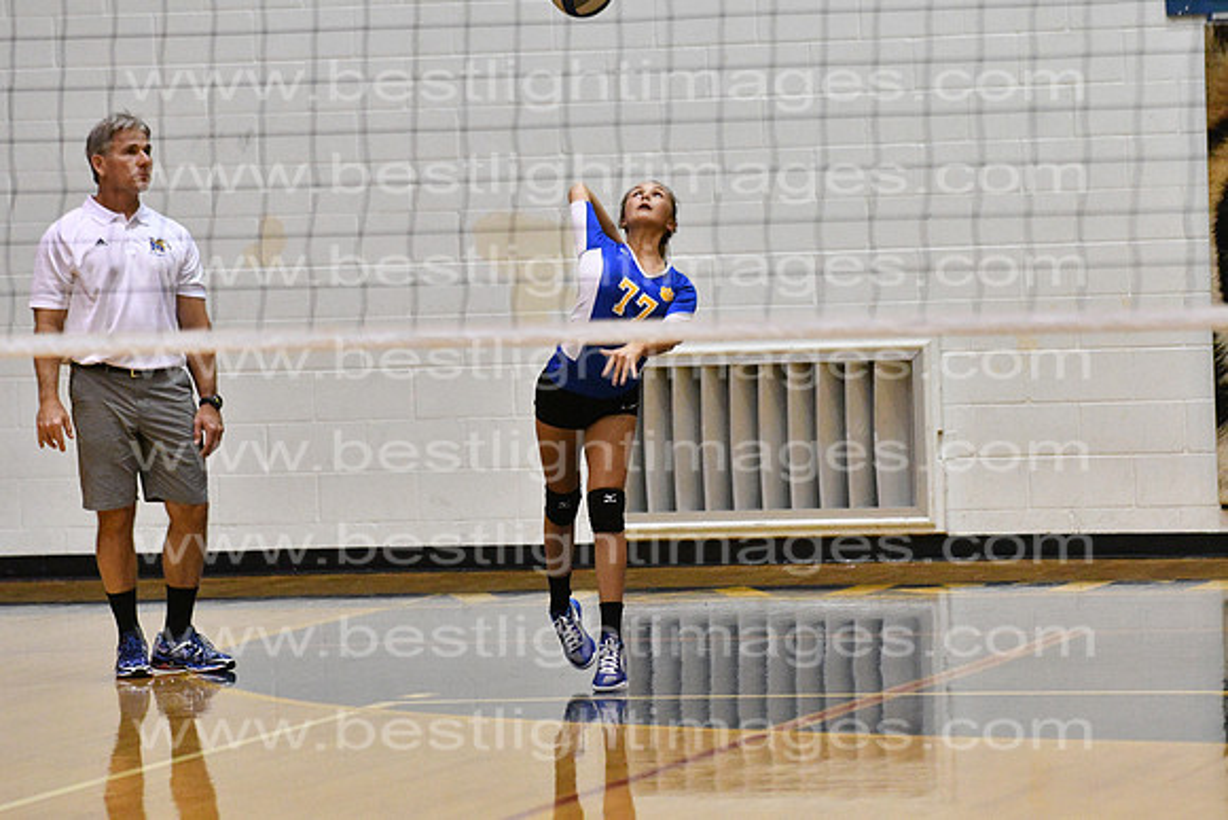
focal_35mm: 210
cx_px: 614
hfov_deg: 9.8
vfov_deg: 6.5
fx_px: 7165
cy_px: 410
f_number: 4
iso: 8000
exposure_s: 1/500
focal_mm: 140
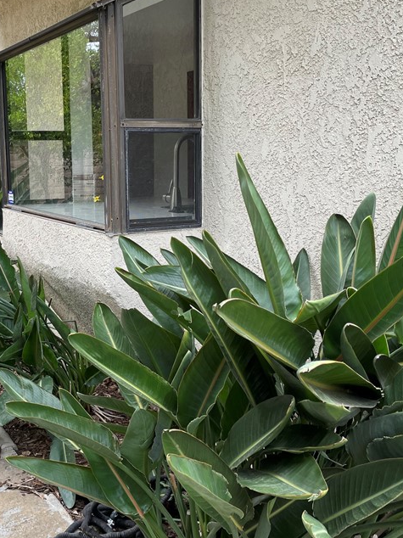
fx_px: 652
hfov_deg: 33.9
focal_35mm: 42
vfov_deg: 44.7
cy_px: 240
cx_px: 126
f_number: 1.6
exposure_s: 1/387
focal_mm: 4.2
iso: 32
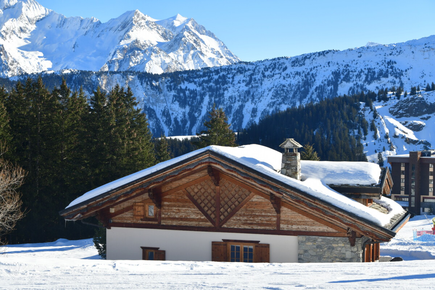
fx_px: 846
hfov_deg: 28.8
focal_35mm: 70
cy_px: 145
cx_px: 218
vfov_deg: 19.5
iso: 320
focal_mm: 70
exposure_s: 1/500
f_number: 7.1
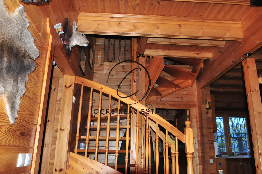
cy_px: 87
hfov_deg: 62.0
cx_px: 131
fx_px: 218
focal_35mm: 30
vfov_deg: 43.5
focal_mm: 20
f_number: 5.6
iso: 800
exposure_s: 1/5
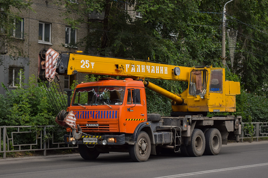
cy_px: 89
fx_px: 536
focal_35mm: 72
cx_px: 134
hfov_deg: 28.1
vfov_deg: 18.9
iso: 400
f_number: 5.3
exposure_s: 1/800
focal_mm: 48
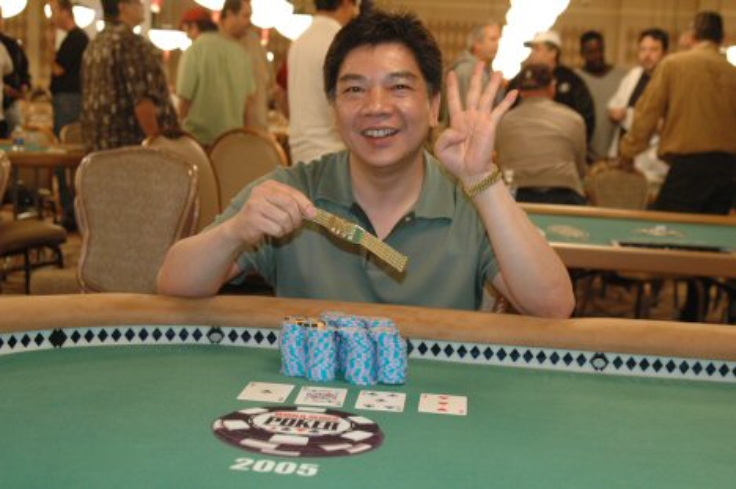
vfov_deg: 25.0
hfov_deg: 36.9
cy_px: 244
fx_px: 1103
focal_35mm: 54
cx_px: 368
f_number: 4.5
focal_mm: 36
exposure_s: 1/60
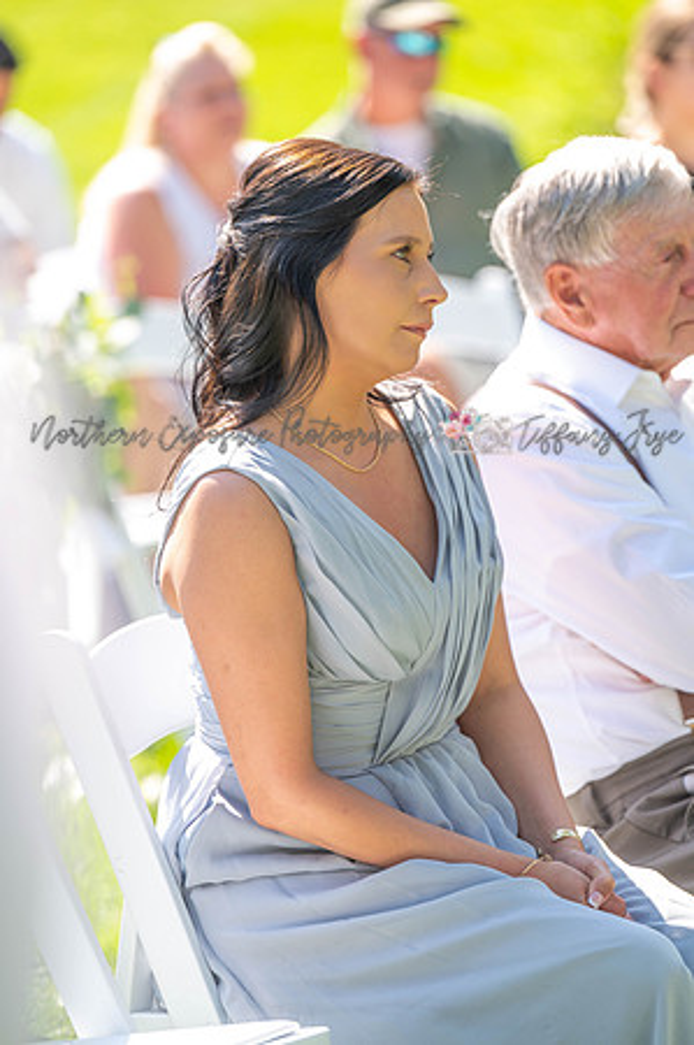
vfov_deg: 10.3
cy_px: 522
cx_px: 347
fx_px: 5796
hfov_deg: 6.9
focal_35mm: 200
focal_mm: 200
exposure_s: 1/500
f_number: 4
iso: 250
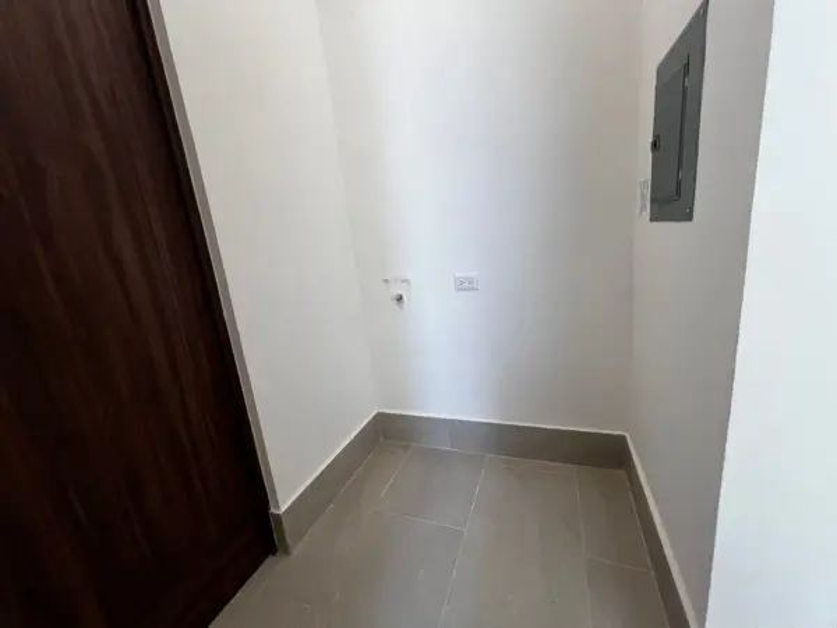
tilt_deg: -12.6
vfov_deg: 89.9
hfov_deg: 106.2
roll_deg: +6.8
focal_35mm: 13
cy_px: 314
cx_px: 418
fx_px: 314
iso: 160
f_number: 1.8
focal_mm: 1.57
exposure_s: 1/120
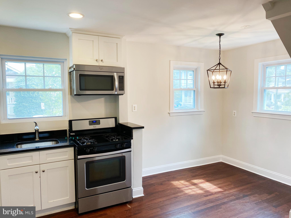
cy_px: 109
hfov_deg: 67.3
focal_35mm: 26
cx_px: 146
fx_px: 219
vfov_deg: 53.1
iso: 80
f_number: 1.8
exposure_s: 1/120
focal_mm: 4.25
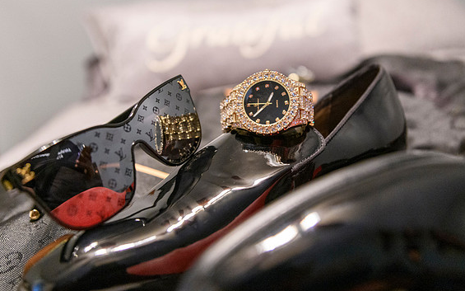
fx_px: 545
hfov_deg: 46.1
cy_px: 115
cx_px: 263
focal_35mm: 43
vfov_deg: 29.8
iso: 3200
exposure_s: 1/30
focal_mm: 31
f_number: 2.8
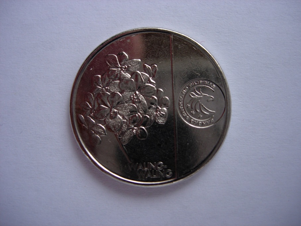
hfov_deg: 49.0
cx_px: 150
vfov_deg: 37.7
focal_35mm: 38
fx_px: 330
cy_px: 113
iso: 77
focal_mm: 7.8
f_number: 2.8
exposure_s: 1/32
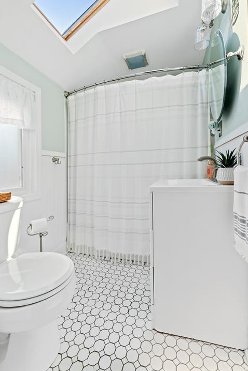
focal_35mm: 15
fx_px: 155
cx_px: 129
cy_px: 178
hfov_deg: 77.3
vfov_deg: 100.3
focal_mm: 14
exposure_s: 1/50
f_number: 7.1
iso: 125
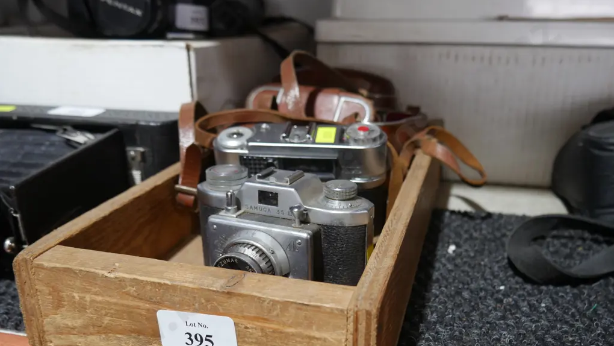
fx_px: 570
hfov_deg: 56.6
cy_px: 212
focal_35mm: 35
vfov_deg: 33.6
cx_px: 308
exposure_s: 1/60
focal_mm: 16
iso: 400
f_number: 3.6
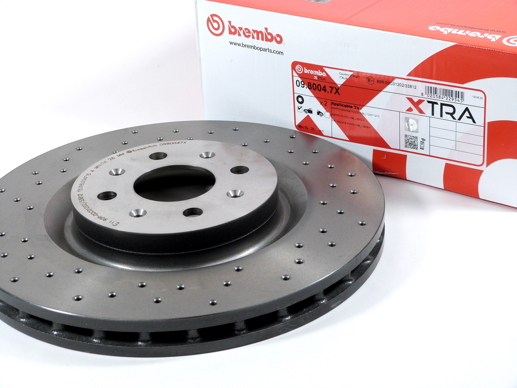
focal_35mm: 66
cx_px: 258
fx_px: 986
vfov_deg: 22.3
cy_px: 194
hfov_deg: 29.4
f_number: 4
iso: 100
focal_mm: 11.8
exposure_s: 1/125
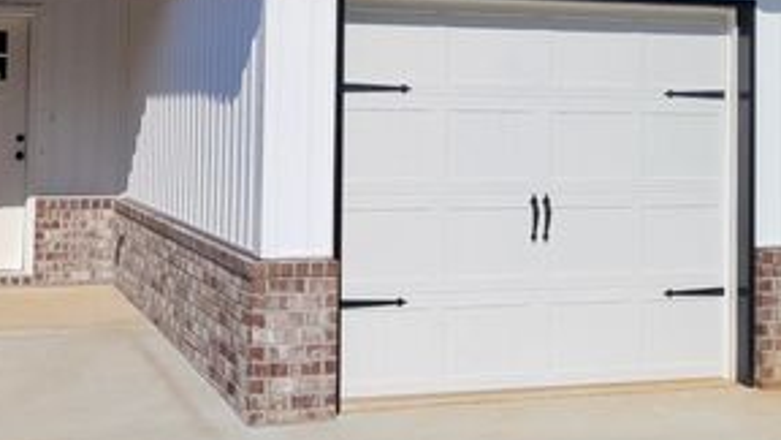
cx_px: 372
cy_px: 46
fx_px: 1305
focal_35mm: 63
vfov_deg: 18.8
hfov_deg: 33.3
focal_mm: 5.4
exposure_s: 1/4939
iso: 40
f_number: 1.8
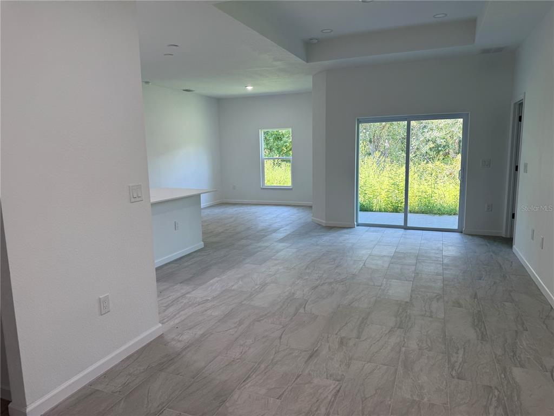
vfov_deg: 56.8
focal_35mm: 24
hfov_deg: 71.6
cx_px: 277
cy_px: 208
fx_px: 384
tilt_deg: -8.9
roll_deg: +0.5
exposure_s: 1/120
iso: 80
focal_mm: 6.76
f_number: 1.78
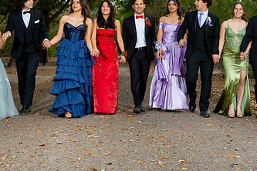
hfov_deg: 32.8
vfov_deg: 22.0
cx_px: 110
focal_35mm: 61
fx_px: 435
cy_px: 37
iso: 250
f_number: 3.2
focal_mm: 35
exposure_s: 1/200
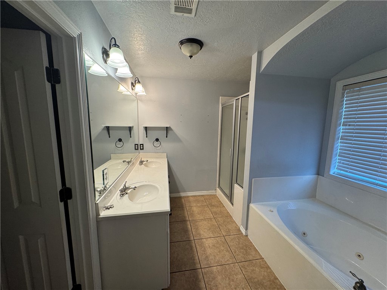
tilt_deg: -8.2
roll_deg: -0.7
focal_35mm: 14
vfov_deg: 85.7
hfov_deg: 102.1
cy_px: 145
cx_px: 194
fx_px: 157
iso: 160
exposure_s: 1/120
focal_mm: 2.22
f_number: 2.2
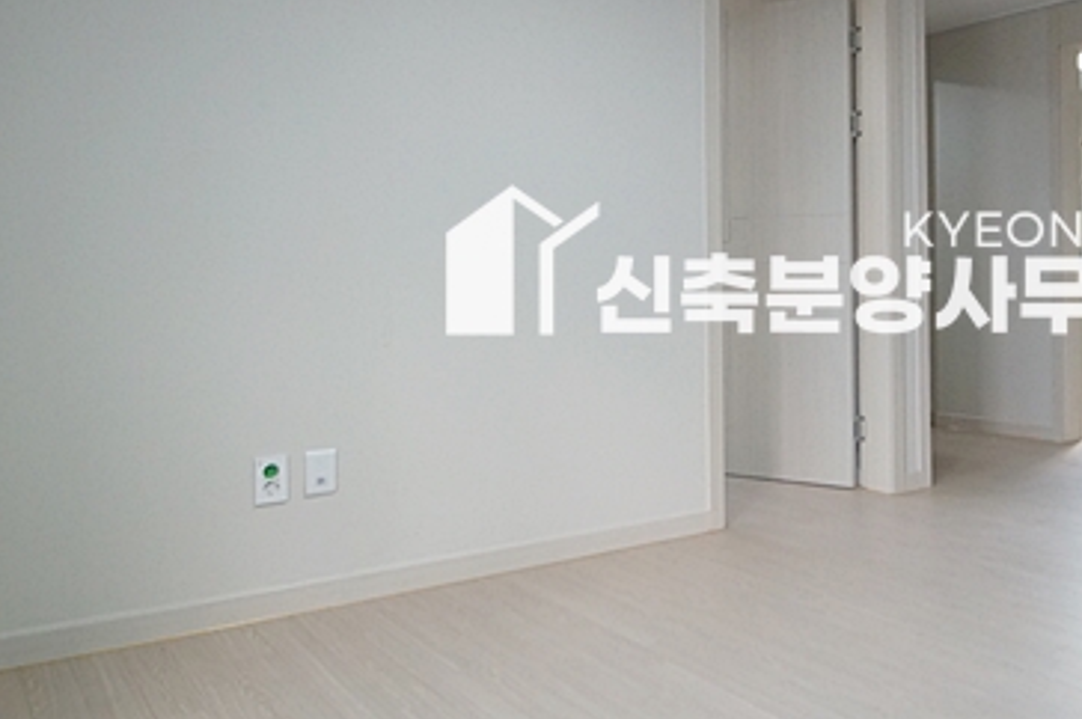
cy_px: 250
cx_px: 812
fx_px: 991
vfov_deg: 39.5
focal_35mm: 33
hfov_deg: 54.6
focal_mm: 10
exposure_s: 1/200
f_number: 4
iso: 800
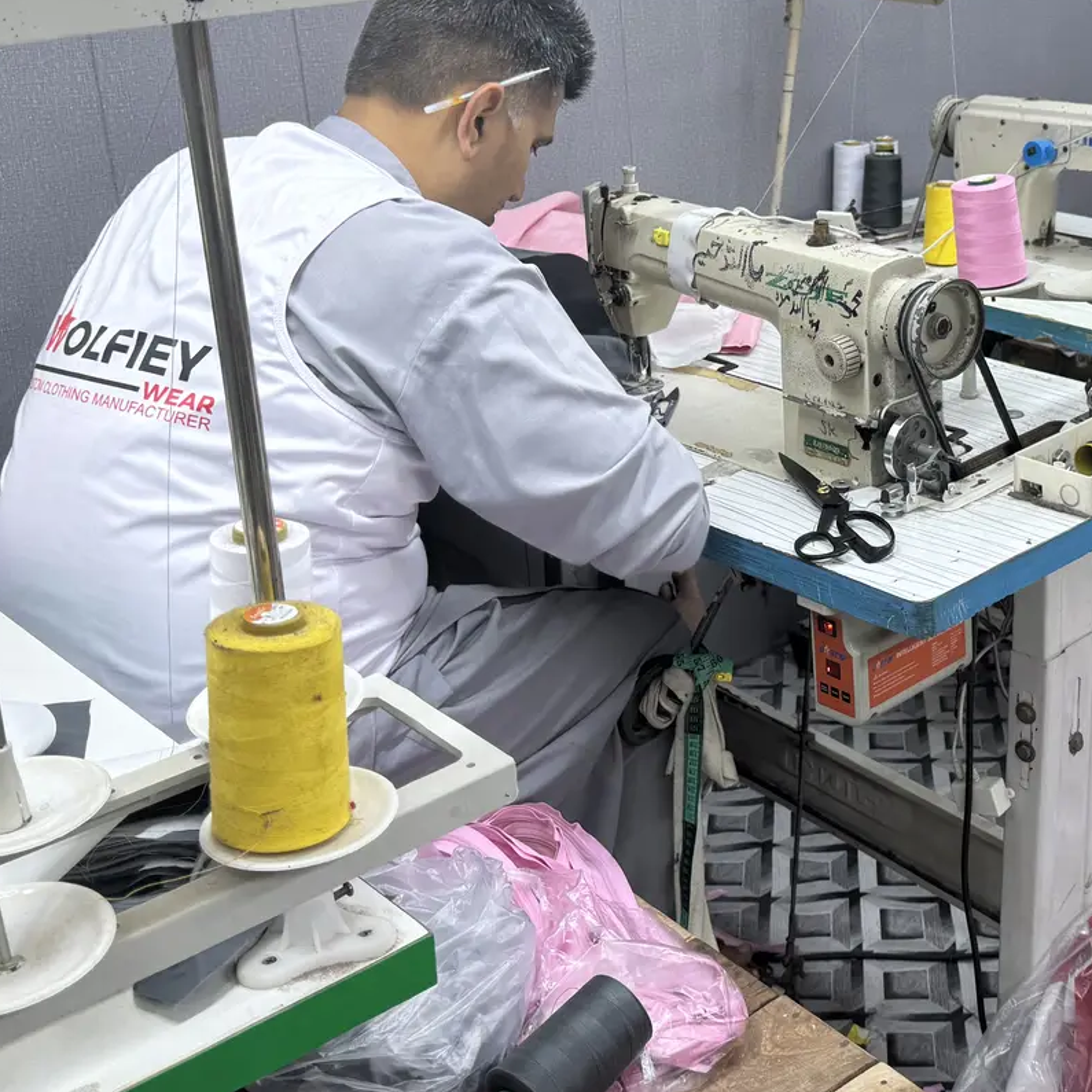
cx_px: 799
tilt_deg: -18.0
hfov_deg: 34.7
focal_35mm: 48
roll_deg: +1.9
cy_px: 404
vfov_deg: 35.1
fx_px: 1713
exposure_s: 1/101
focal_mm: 6.86
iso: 80
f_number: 1.78
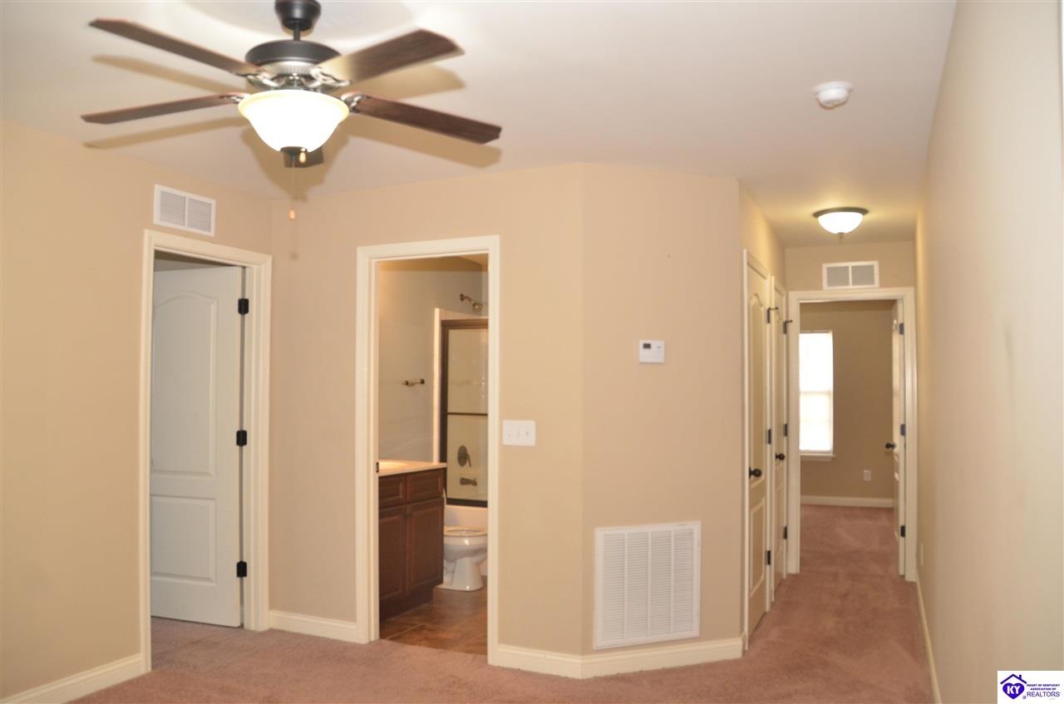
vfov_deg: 47.7
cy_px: 352
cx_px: 532
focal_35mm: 27
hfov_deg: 67.5
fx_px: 796
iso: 800
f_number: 4
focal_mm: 18
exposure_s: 1/60
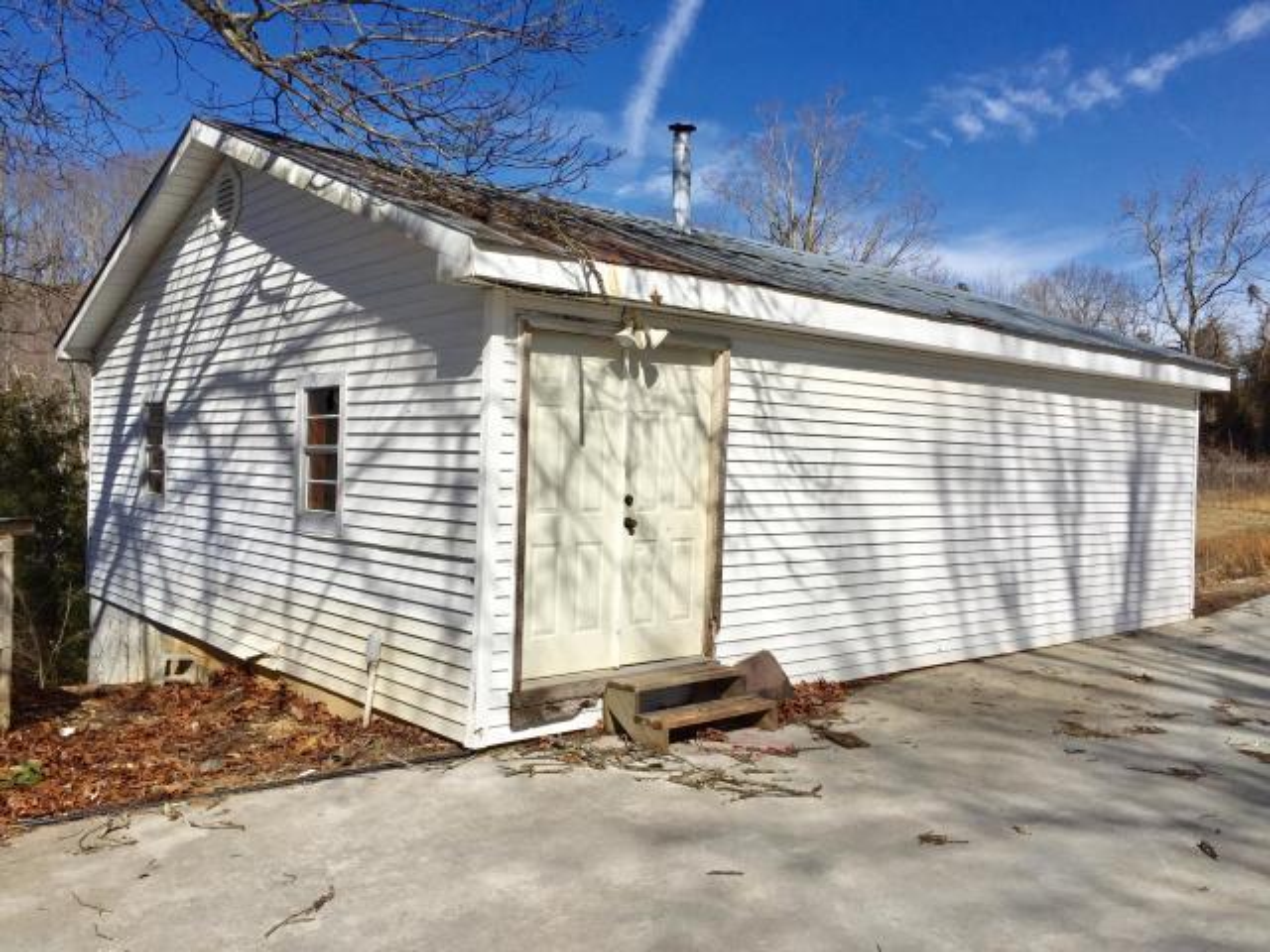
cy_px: 476
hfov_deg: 61.7
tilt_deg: +0.2
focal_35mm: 29
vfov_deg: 48.2
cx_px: 635
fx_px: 1064
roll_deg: -1.2
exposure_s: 1/5650
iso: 32
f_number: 2.2
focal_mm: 4.15
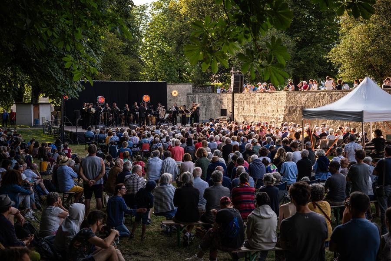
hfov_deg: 39.6
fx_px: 543
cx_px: 196
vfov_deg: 27.0
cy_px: 130
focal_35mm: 50
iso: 200
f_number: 4
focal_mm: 50
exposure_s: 1/500
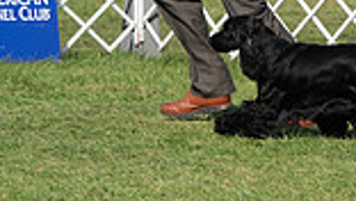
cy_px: -89
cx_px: 260
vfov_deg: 3.1
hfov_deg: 5.4
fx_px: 3760
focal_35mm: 398
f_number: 4
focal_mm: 102
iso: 100
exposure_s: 1/1250
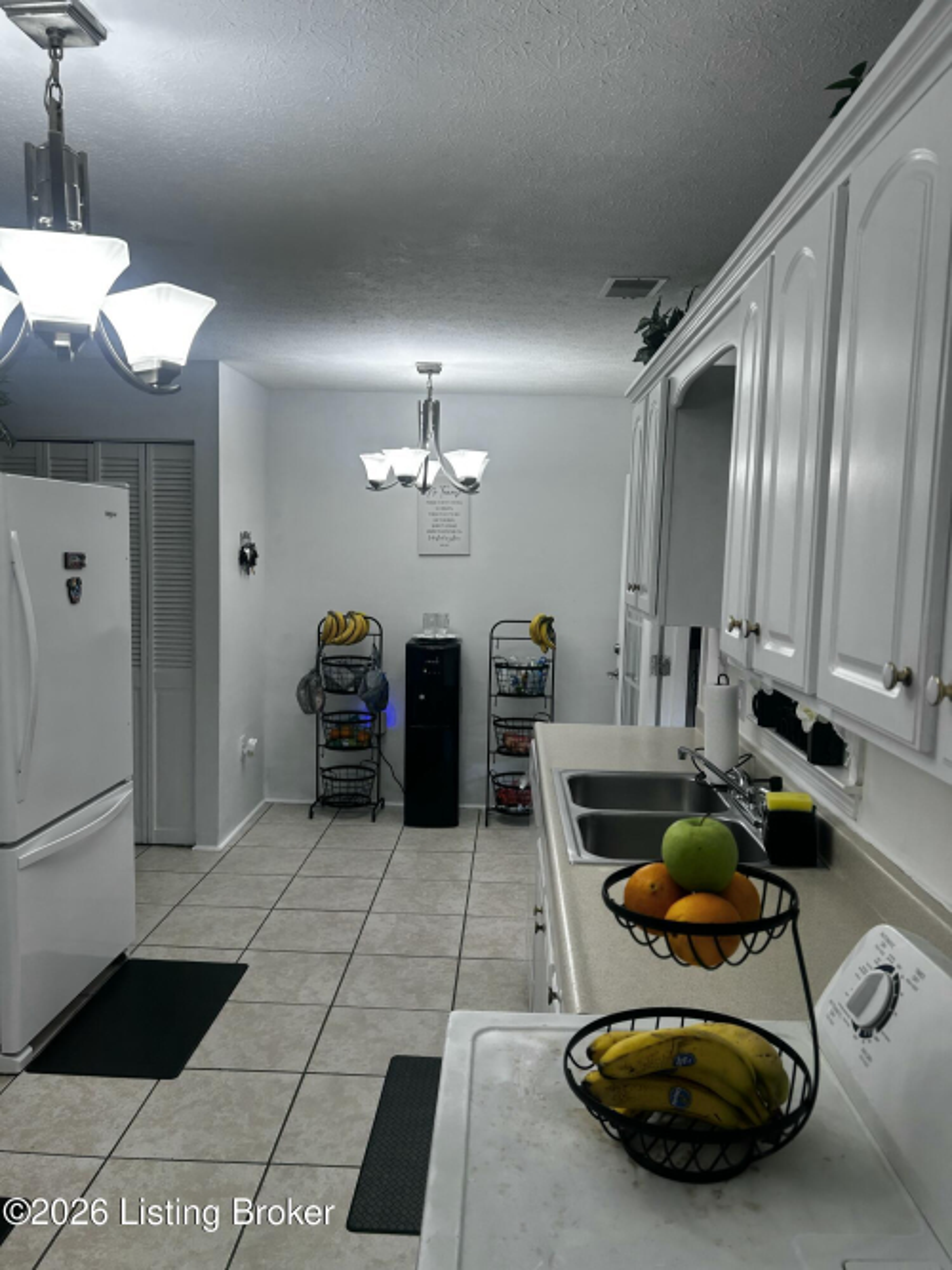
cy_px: 635
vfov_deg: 67.3
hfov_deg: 53.0
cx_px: 476
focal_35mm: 26
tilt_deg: -6.0
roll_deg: -1.7
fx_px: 954
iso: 32
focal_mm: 5.7
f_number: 1.5
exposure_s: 1/120
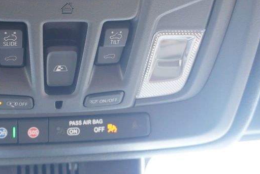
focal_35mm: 63
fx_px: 455
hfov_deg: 31.3
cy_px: 33
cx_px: 62
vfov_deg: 21.3
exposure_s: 1/60
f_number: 4
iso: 1250
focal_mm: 21
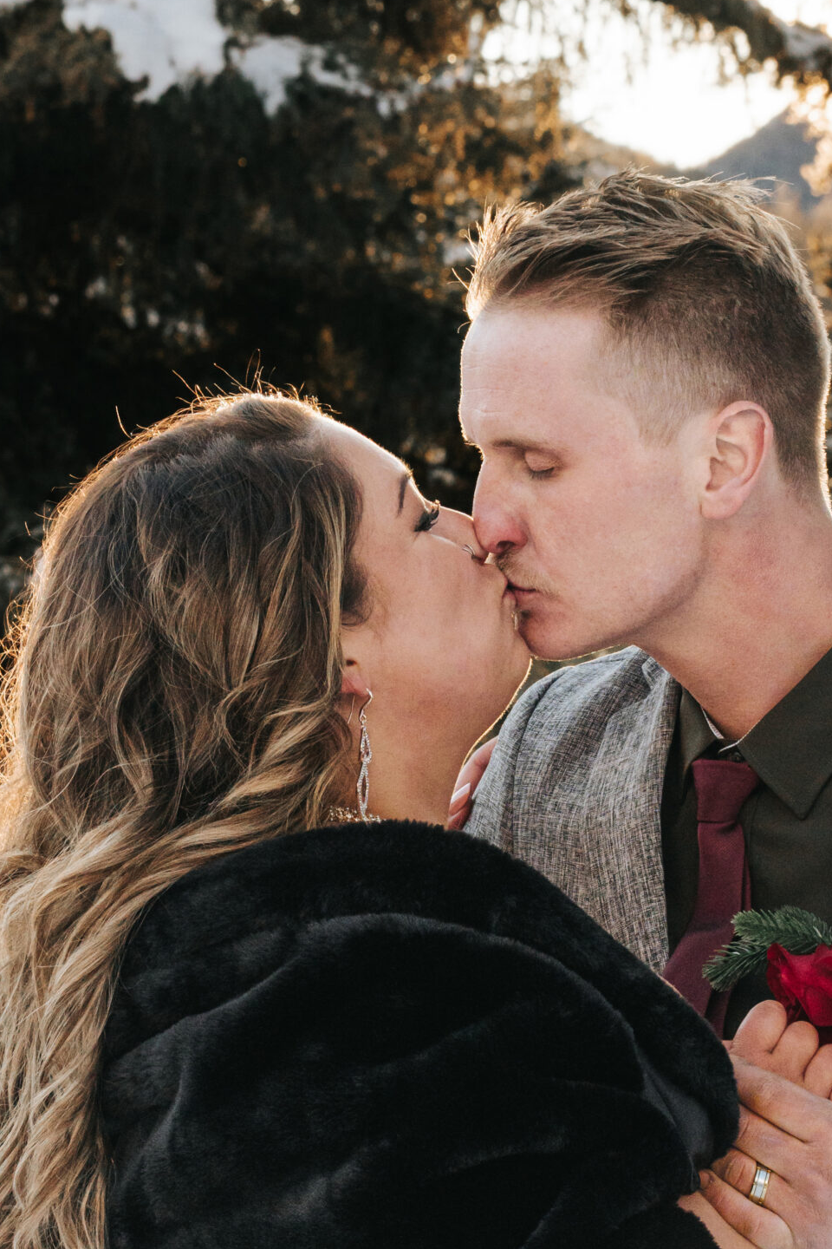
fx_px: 6655
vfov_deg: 10.7
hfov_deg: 7.1
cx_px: 582
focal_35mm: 192
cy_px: 827
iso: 500
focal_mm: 72
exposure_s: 1/320
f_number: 10
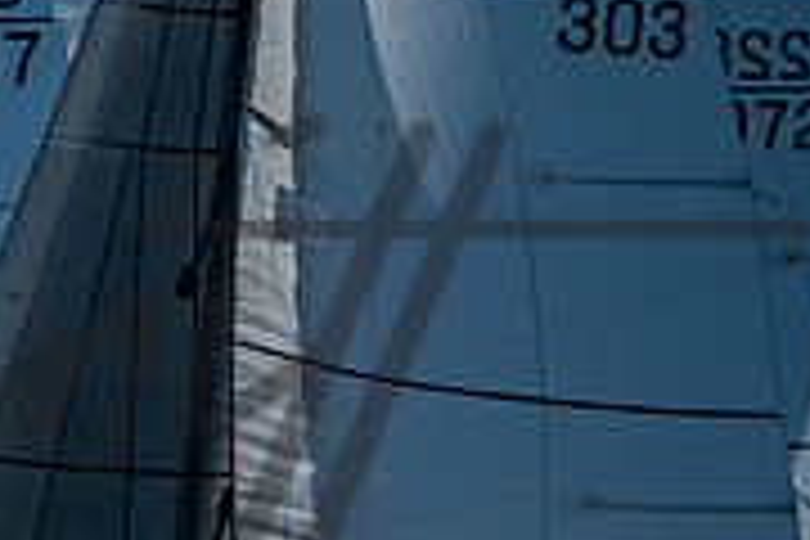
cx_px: -531
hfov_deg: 1.1
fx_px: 40407
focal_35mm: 1796
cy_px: 664
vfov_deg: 0.8
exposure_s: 1/1000
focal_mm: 400
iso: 100
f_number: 5.6
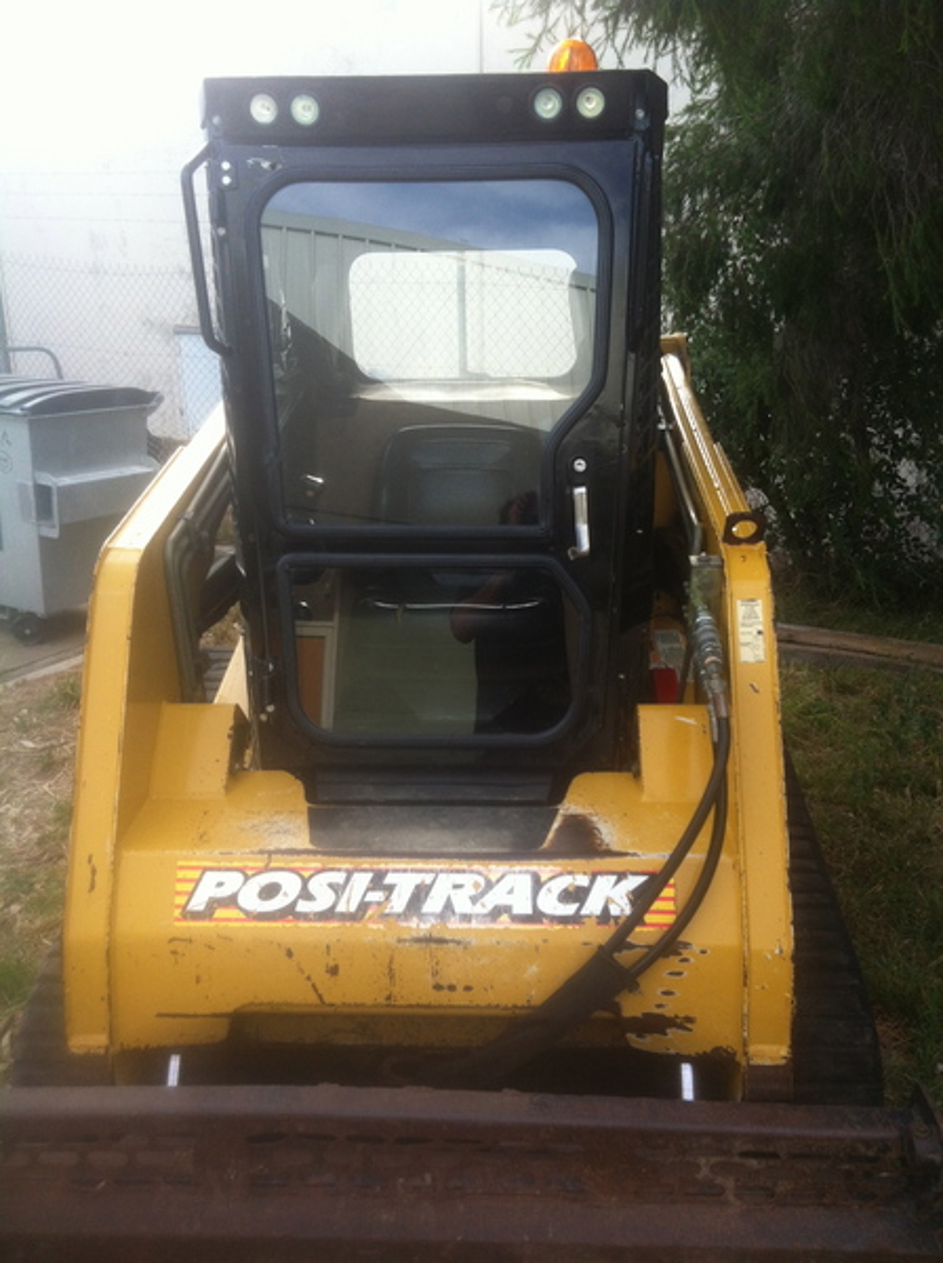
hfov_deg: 40.6
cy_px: 632
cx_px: 472
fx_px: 1275
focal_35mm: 35
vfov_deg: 52.7
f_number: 2.8
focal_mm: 3.85
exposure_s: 1/167
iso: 80
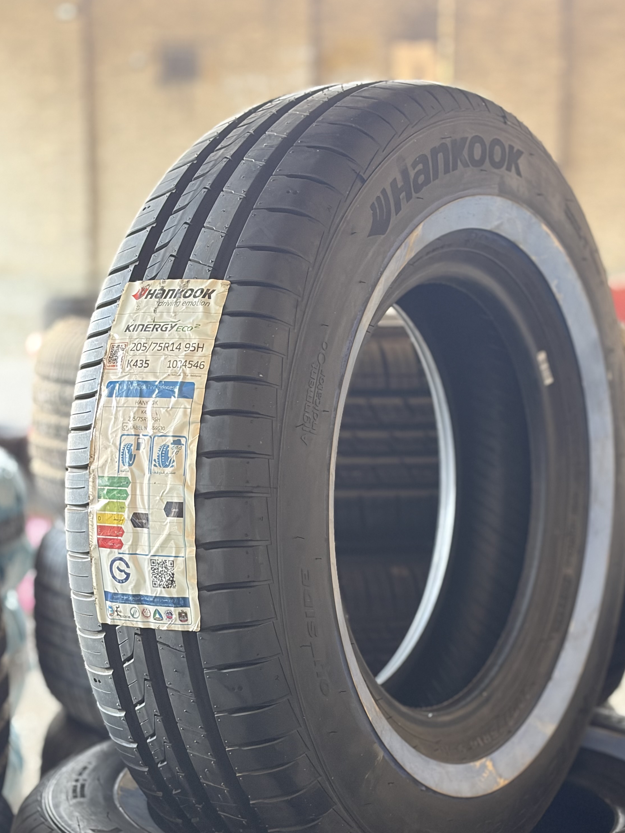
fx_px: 1709
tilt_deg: -9.1
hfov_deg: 20.7
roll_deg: -0.3
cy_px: 536
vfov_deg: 27.3
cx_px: 371
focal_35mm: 71
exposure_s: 1/40
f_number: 1.6
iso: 160
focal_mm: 5.96
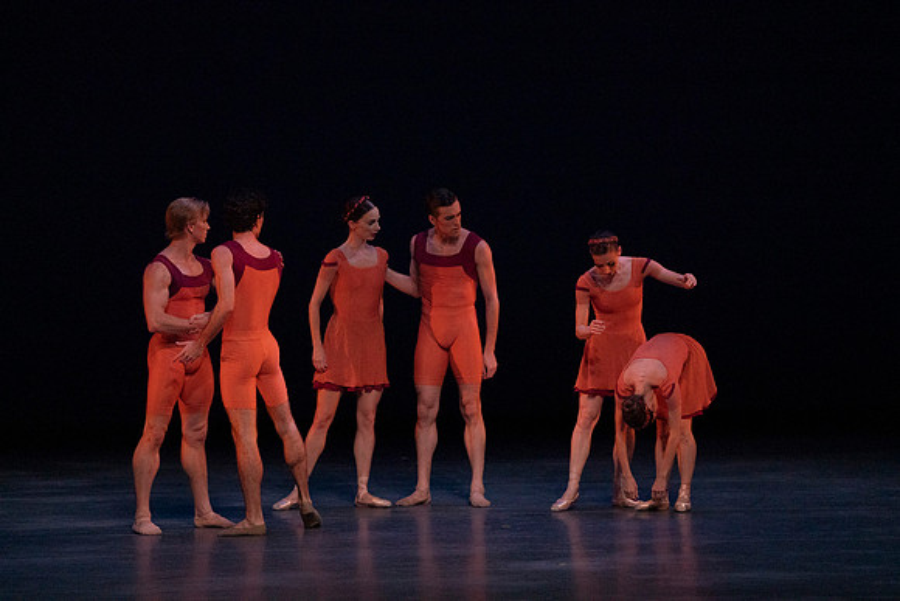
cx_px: 450
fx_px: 7426
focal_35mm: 297
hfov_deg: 6.9
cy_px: 300
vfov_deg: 4.6
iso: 12800
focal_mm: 297
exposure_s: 1/400
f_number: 5.6
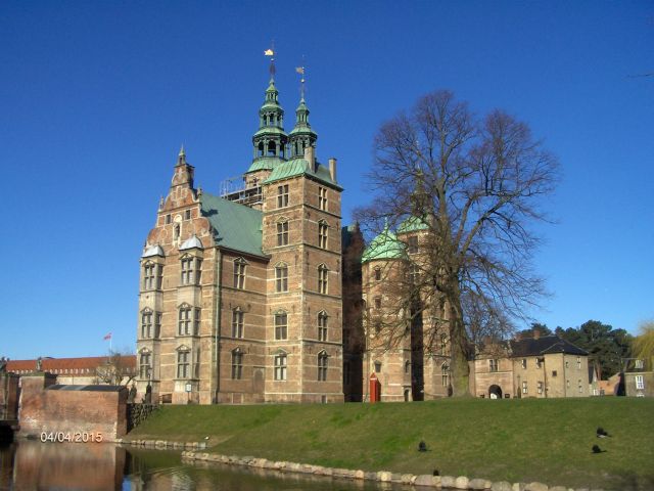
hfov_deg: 52.6
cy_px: 246
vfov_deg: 40.7
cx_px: 327
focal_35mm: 35
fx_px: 661
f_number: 4.3
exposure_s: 1/1111
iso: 100
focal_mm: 5.8
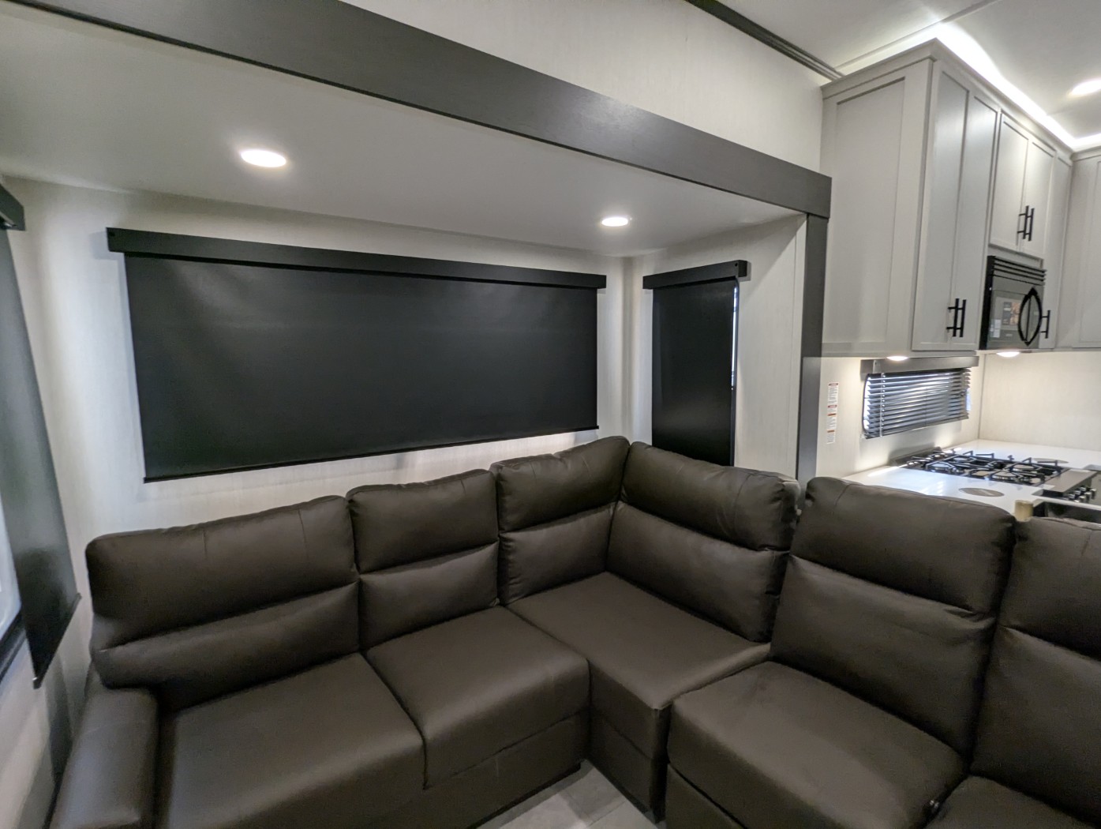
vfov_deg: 78.2
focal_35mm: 16
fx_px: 510
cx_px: 550
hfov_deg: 94.4
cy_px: 414
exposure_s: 1/57.1
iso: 119
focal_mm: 2.35
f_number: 2.2
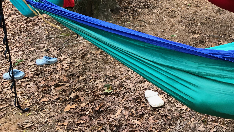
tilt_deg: -14.1
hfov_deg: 41.8
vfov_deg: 23.9
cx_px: 171
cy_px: 1
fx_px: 298
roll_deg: +0.6
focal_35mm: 48
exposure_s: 1/30
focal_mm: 3.99
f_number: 1.8
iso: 25
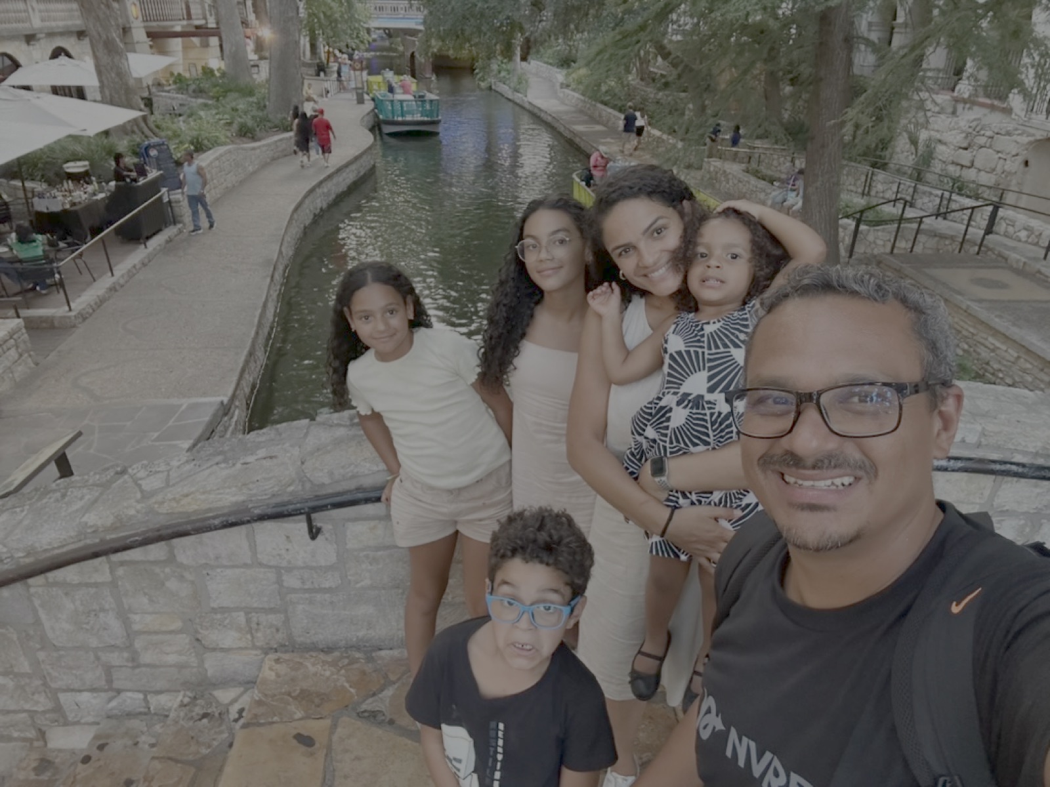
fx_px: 698
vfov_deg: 58.9
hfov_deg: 73.9
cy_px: 394
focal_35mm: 23
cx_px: 525
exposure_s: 1/47
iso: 320
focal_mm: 2.69
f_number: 1.9
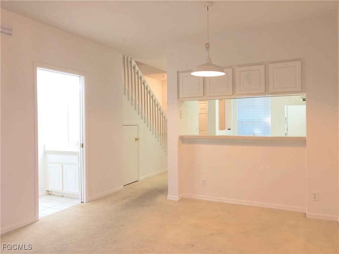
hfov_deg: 63.4
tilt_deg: -2.1
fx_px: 274
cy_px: 127
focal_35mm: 28
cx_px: 170
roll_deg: +1.1
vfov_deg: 49.7
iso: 40
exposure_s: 1/17
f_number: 1.8
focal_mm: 3.99
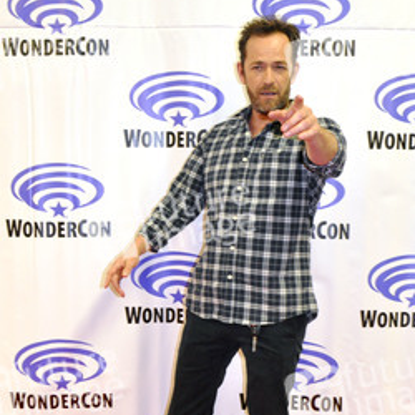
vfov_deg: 34.0
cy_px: 307
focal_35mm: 49
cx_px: 220
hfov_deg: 34.7
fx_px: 665
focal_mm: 24
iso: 1000
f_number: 4.5
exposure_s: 1/60
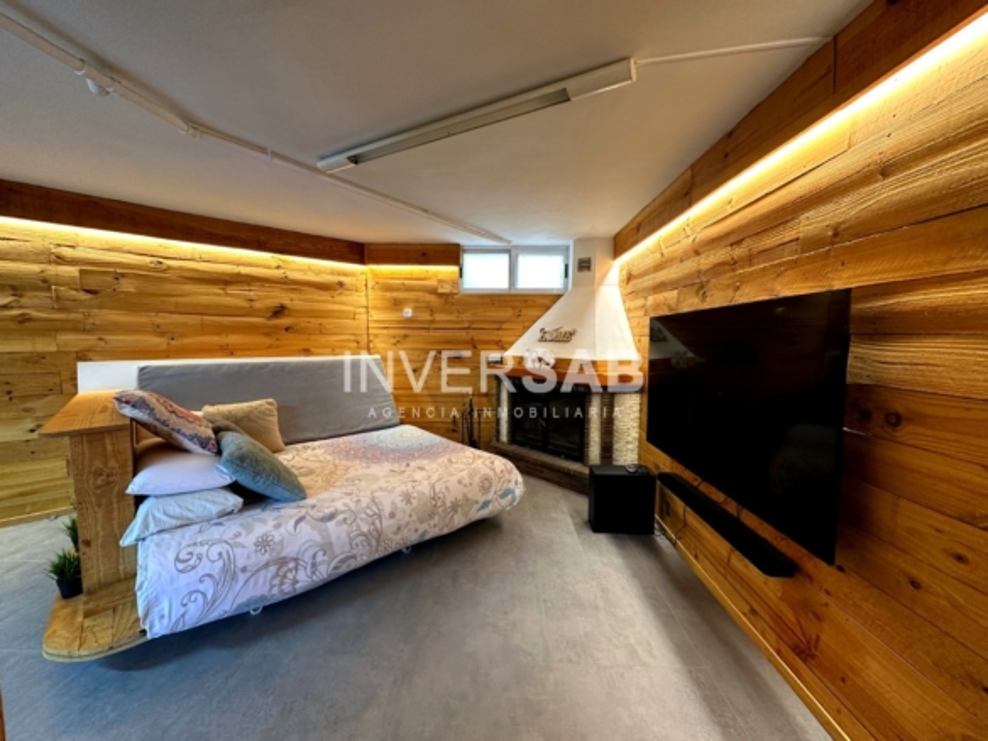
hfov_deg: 102.1
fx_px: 400
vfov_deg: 85.7
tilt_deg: -4.7
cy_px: 370
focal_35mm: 14
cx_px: 494
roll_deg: -0.7
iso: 200
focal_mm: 2.22
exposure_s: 1/50
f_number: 2.2
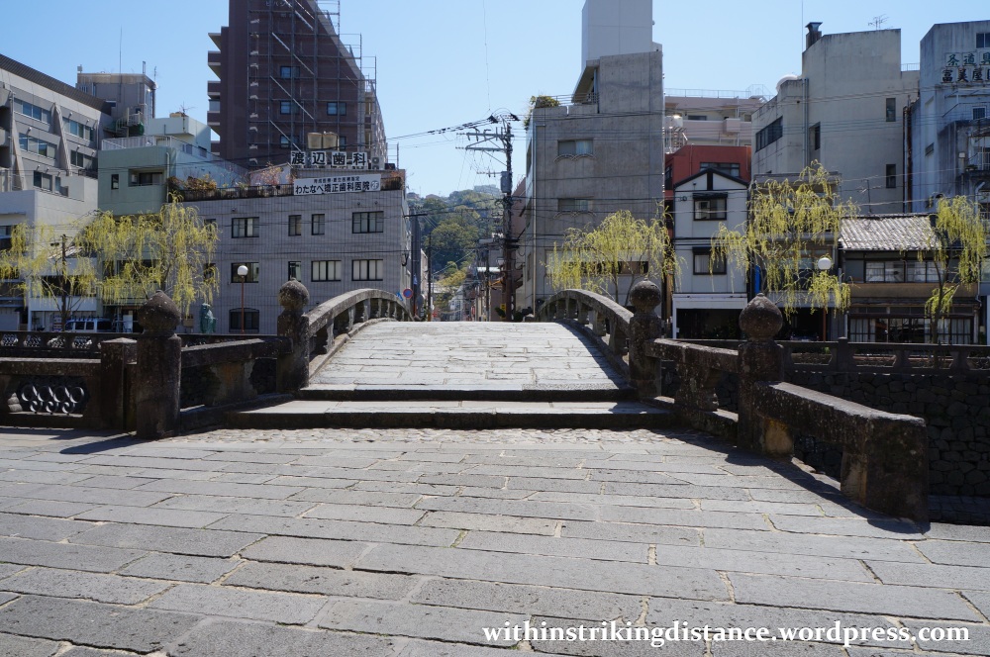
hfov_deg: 67.4
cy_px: 328
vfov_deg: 47.8
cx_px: 495
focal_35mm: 27
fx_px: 742
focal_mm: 18
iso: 200
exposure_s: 1/250
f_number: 13
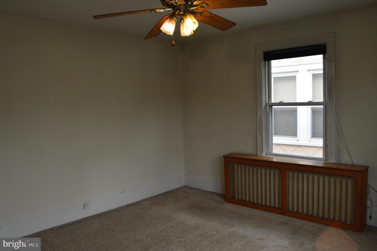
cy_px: 126
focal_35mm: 27
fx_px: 282
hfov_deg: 67.4
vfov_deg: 47.8
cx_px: 188
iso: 560
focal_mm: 18
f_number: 8
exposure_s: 1/60
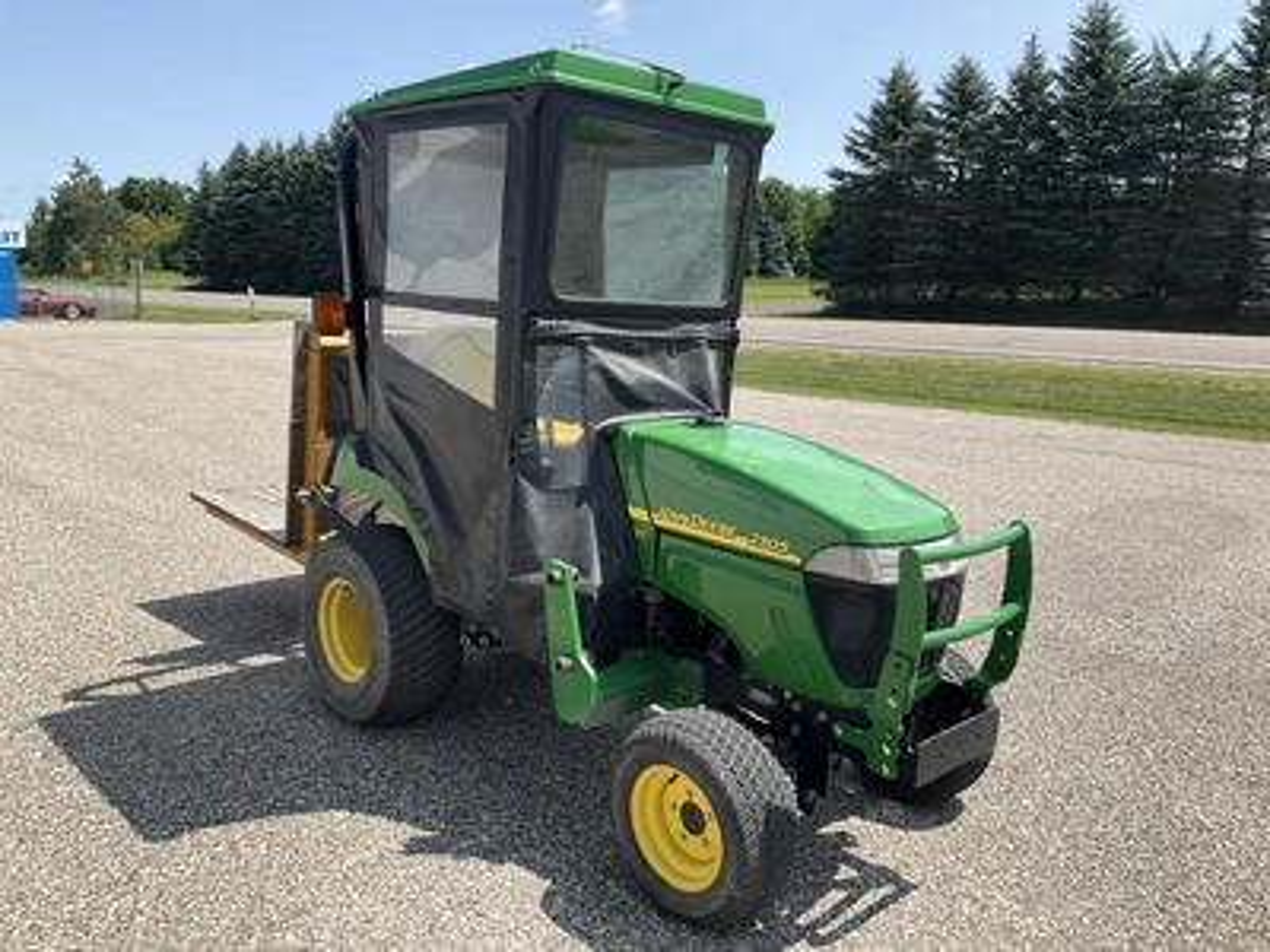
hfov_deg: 61.7
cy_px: 476
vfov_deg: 48.2
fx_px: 1064
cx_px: 635
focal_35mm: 29
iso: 25
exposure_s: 1/1342
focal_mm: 3
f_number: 1.8
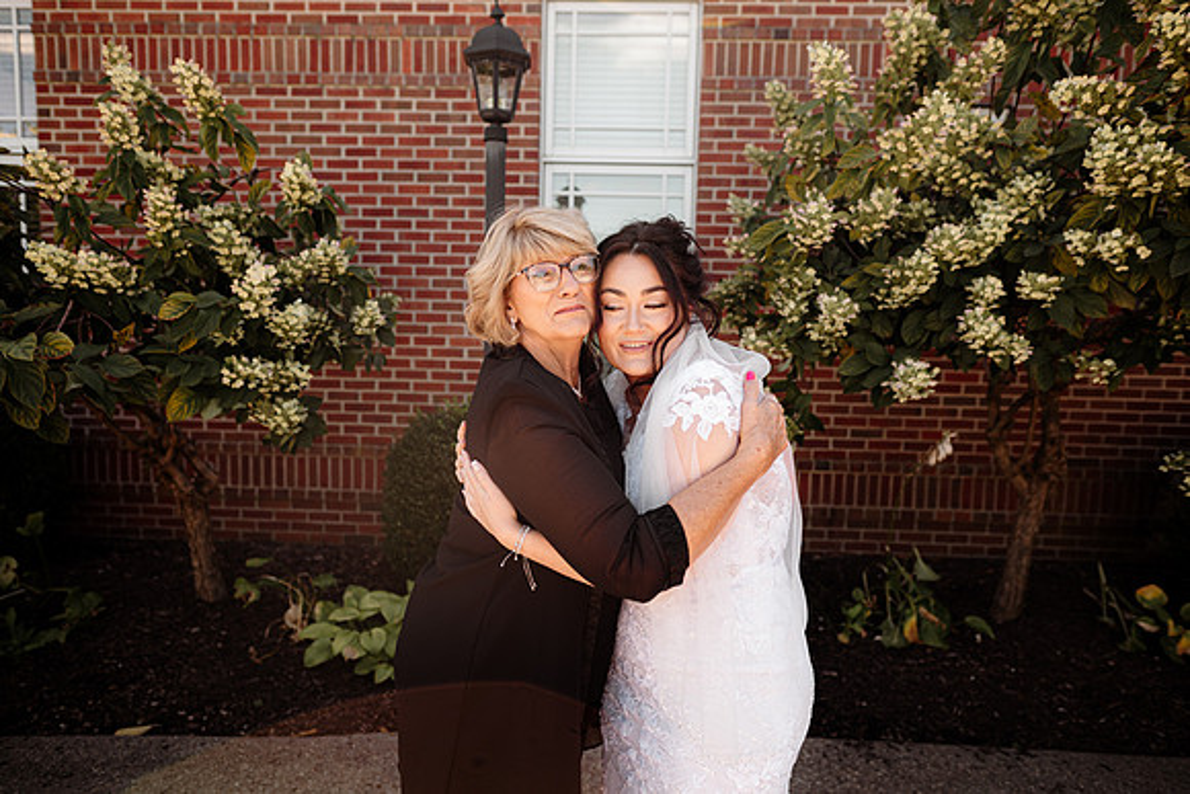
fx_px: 793
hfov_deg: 73.7
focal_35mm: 24
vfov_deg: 53.2
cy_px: 397
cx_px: 595
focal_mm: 24
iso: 250
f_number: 2.8
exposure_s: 1/640
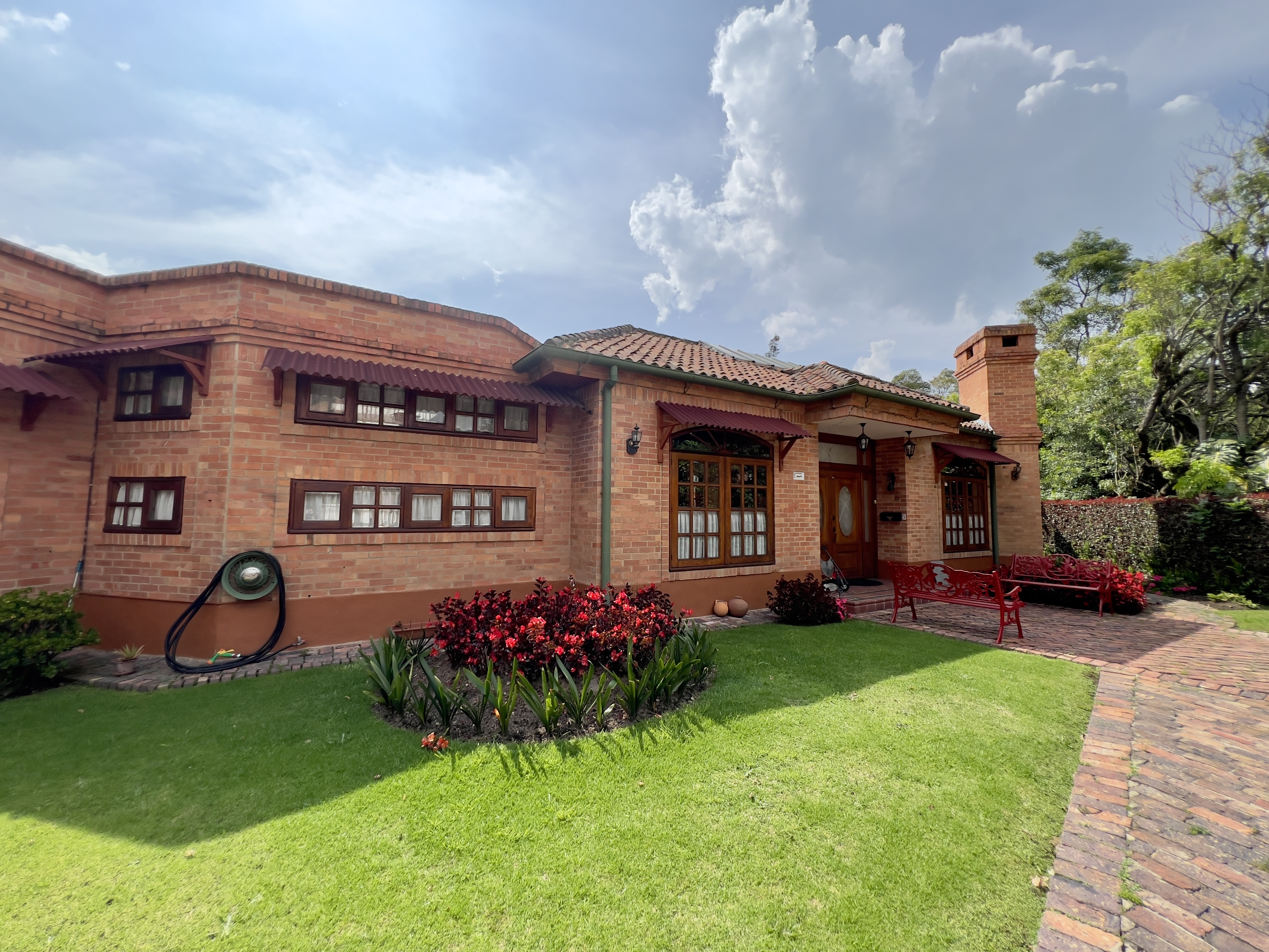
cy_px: 476
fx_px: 477
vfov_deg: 89.9
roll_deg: -0.4
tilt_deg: +3.9
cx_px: 634
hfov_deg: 106.2
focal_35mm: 13
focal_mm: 1.57
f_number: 1.8
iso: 32
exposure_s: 1/1107
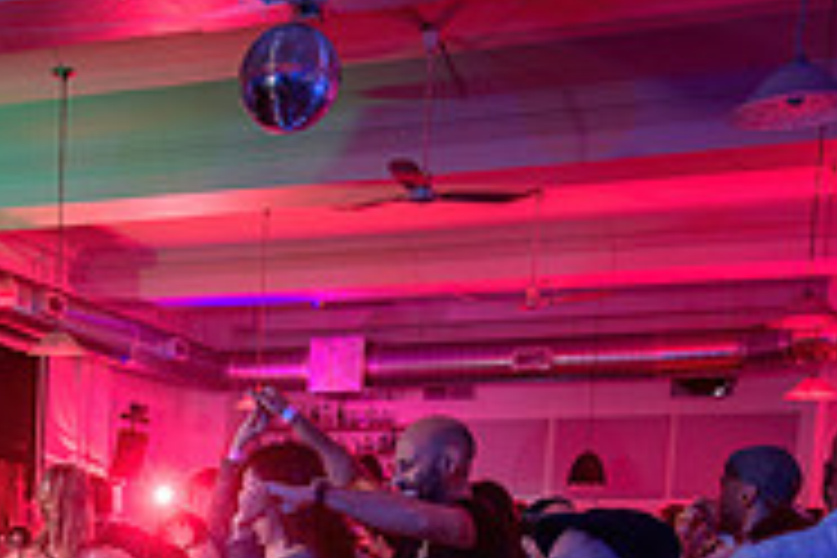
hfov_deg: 25.4
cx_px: -40
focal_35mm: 75
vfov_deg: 16.6
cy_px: 821
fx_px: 1744
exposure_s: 1/60
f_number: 3.5
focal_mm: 24
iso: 400
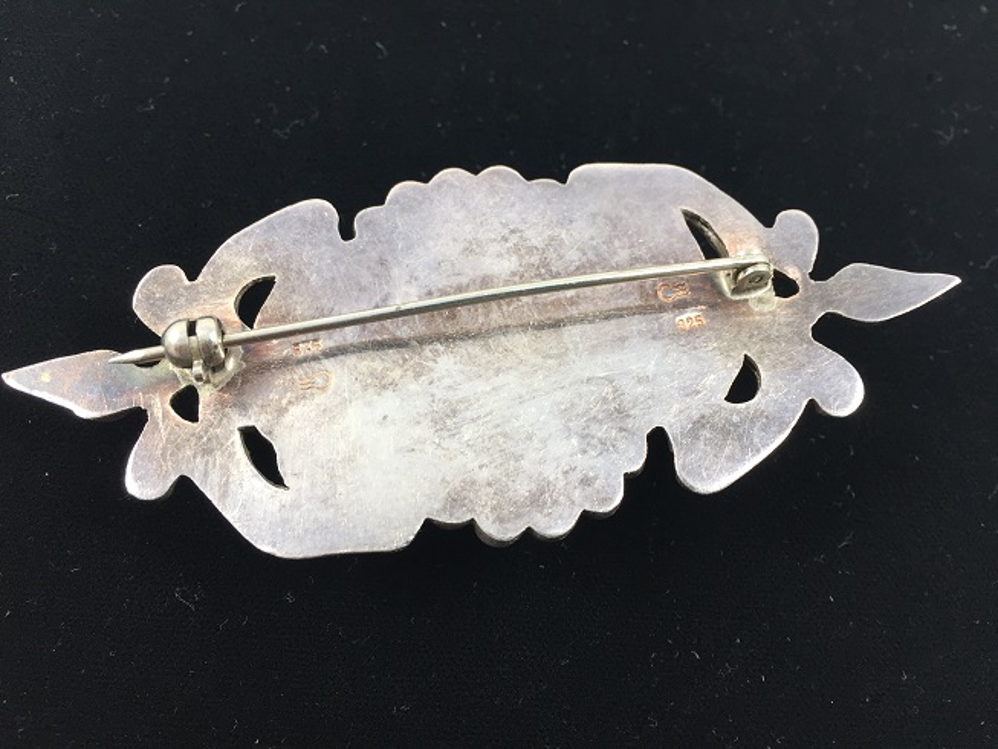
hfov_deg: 61.7
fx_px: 836
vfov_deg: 48.2
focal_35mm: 29
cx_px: 499
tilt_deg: -62.8
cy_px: 374
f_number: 2.2
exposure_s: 1/120
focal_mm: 4.15
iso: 50
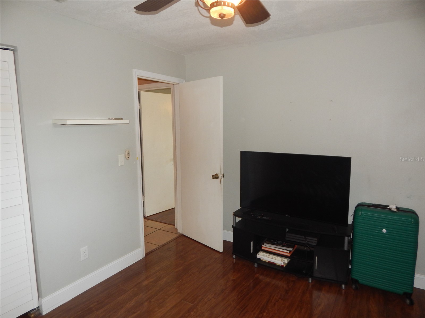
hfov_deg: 76.4
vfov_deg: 61.1
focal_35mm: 22
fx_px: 270
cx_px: 212
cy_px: 159
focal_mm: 4
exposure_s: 1/30
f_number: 3
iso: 200
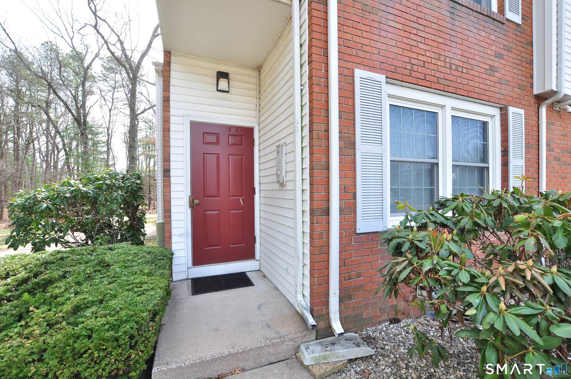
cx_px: 286
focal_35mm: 15
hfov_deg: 100.5
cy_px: 190
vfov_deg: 77.2
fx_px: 238
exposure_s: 1/60
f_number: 8
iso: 200
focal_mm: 10
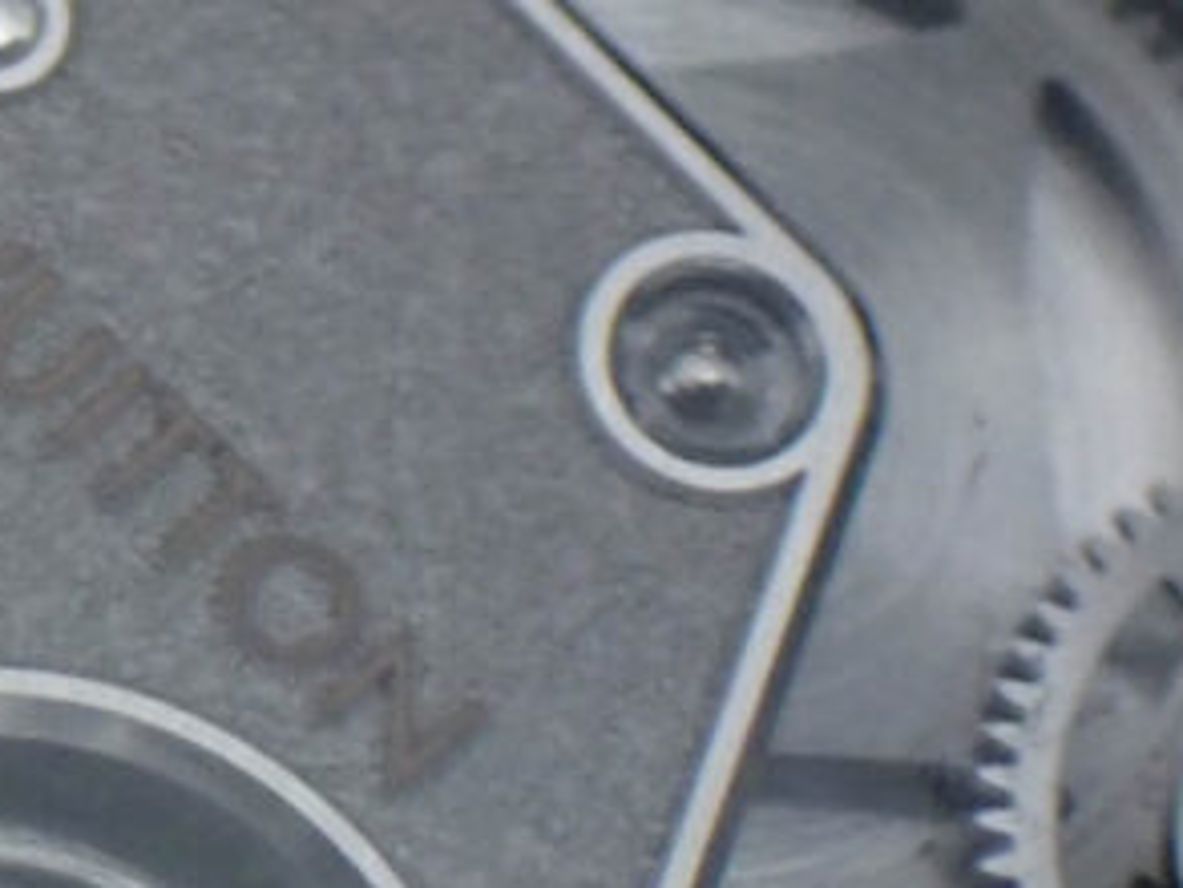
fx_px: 11487
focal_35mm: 336
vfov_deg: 4.4
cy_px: -218
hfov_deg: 5.8
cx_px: -1191
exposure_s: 1/200
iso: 800
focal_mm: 14.62
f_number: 4.3
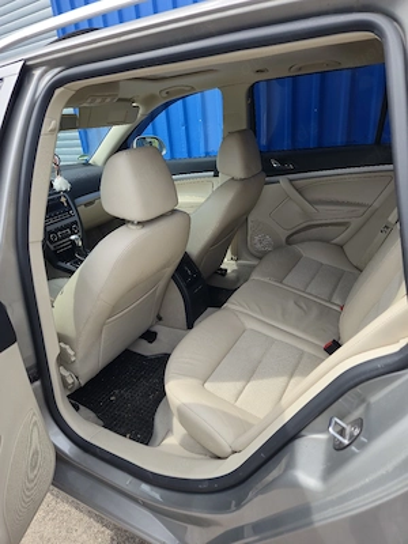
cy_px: 272
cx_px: 204
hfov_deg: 58.9
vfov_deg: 73.9
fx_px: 361
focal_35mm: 23
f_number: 1.8
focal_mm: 5.4
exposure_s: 1/526
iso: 25
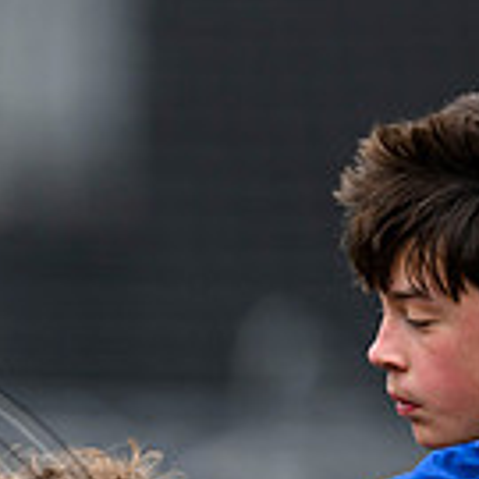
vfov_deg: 1.0
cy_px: 767
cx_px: -471
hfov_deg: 1.0
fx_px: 28681
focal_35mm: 1832
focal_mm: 400
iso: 500
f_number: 3.5
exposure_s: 1/2000
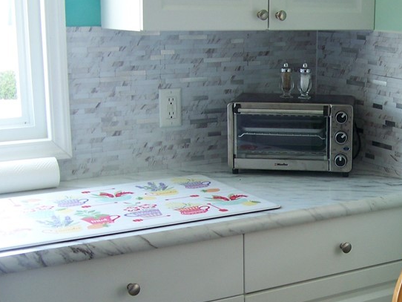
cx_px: 352
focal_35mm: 68
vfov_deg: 21.6
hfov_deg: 27.6
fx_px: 790
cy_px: 200
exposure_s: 1/30
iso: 80
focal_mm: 5.85
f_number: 2.8
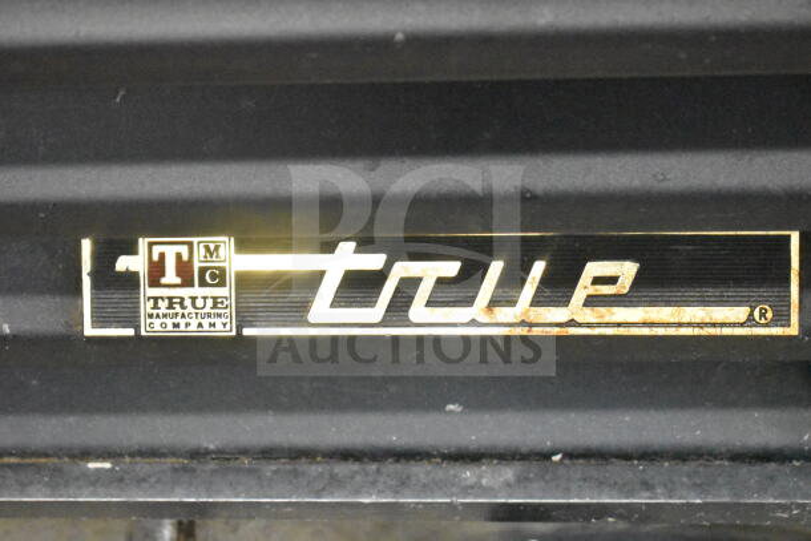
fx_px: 1859
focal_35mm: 82
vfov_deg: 16.6
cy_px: 270
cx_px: 406
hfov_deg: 24.6
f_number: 5.6
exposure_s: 1/100
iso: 20000
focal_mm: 55
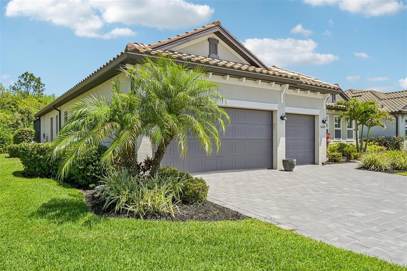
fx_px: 283
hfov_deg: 71.5
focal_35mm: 25
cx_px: 204
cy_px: 136
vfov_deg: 51.3
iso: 400
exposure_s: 1/800
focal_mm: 25
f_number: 8
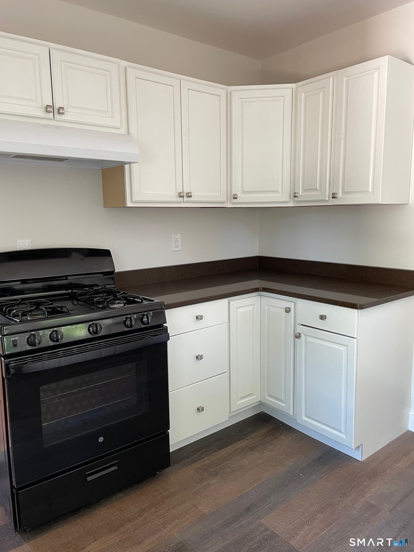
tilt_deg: -9.2
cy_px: 276
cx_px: 207
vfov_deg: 67.3
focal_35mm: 26
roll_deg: +0.8
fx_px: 415
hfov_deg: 53.1
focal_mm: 4.2
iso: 125
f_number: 1.6
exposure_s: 1/60
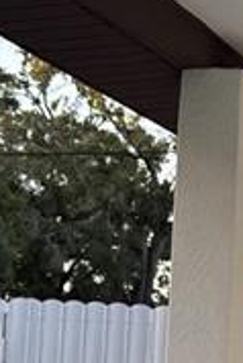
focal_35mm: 168
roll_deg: -4.1
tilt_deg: +3.4
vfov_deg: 12.2
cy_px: 298
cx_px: 210
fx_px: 1698
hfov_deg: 8.2
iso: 80
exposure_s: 1/389
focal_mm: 6.76
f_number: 1.78
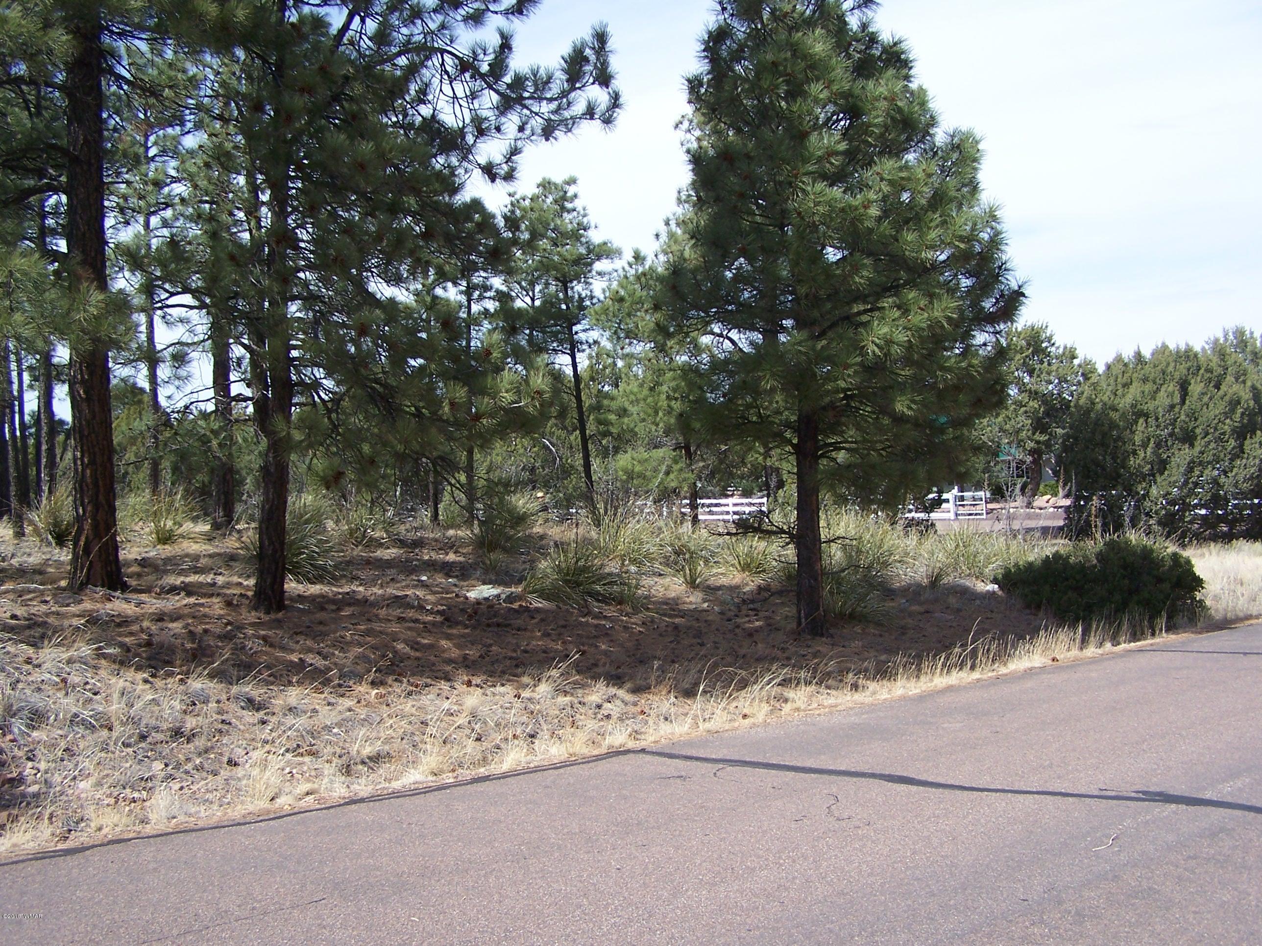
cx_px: 631
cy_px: 473
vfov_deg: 37.7
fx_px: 1385
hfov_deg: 49.0
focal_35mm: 38
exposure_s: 1/1000
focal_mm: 6.3
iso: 80
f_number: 2.8
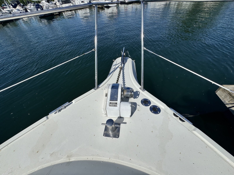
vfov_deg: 85.7
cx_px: 117
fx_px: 95
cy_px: 88
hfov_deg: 102.1
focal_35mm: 14
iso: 40
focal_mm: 2.22
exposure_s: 1/5650
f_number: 2.2
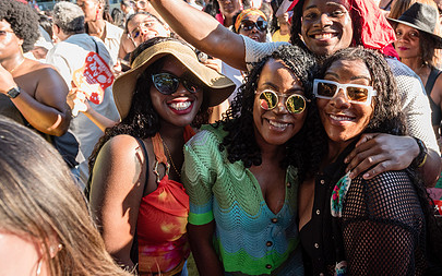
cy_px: 112
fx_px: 422
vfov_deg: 36.1
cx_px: 279
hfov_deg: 54.6
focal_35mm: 35
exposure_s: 1/250
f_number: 4.5
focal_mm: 24
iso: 400
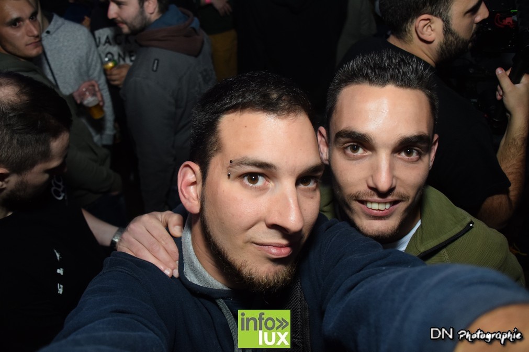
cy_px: 176
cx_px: 264
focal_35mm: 27
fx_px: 397
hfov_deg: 67.4
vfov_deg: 47.9
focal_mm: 18
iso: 1600
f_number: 3.5
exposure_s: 1/60
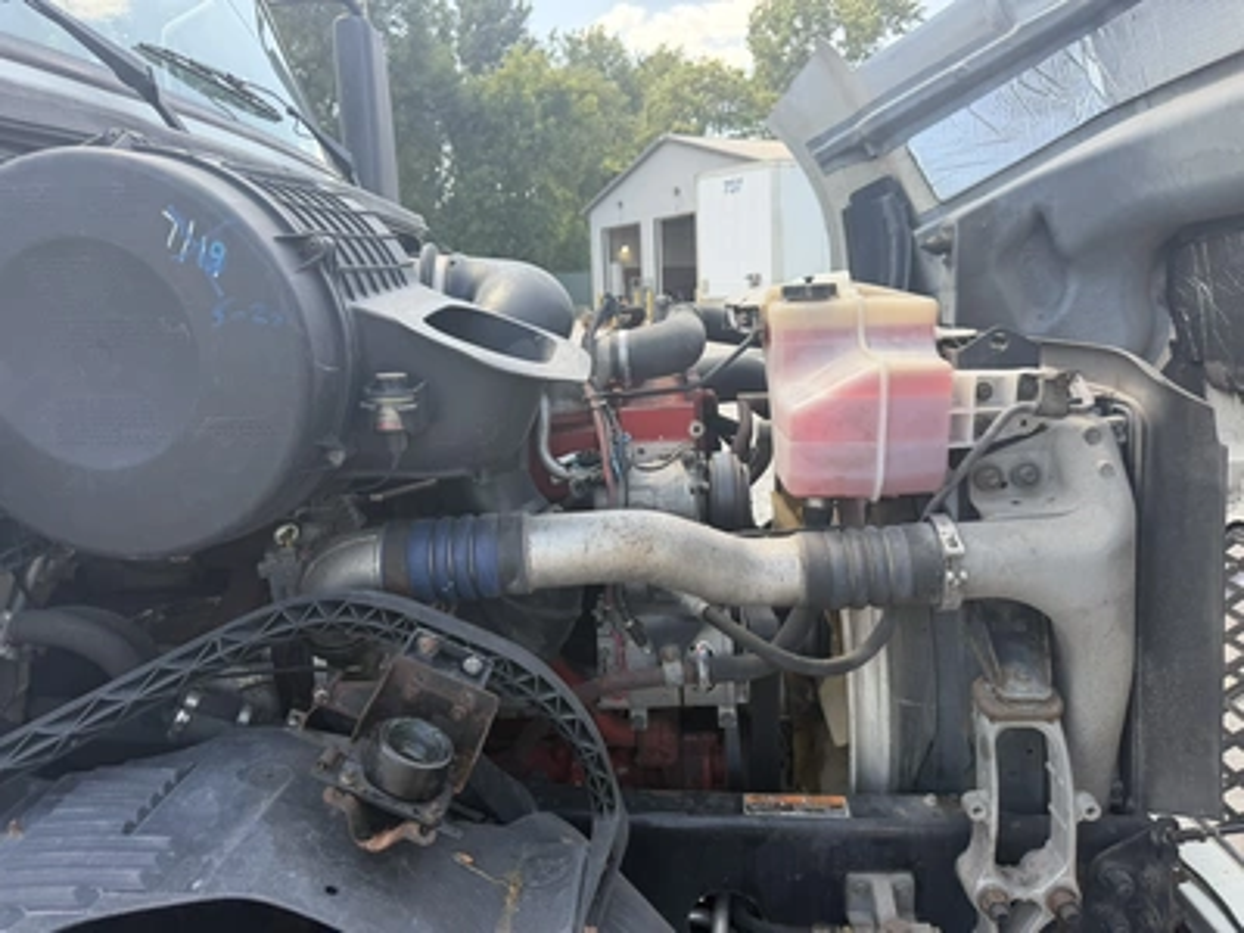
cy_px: 466
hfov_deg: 71.6
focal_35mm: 24
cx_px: 622
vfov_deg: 56.8
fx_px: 862
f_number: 1.78
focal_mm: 6.76
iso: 80
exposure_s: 1/450
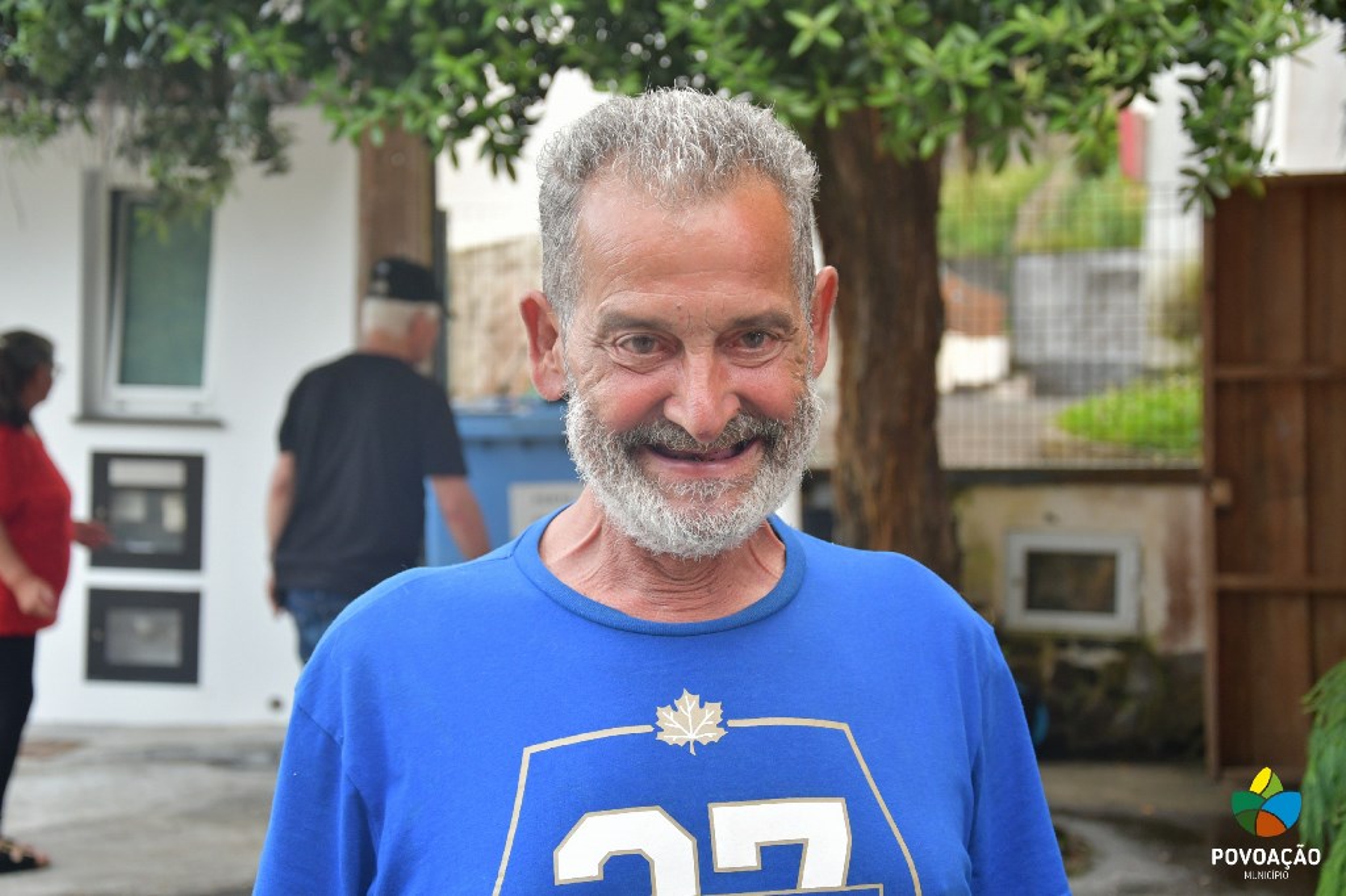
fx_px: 2355
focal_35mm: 63
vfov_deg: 21.6
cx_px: 673
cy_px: 448
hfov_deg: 31.9
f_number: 4.8
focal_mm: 42
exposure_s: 1/200
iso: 800
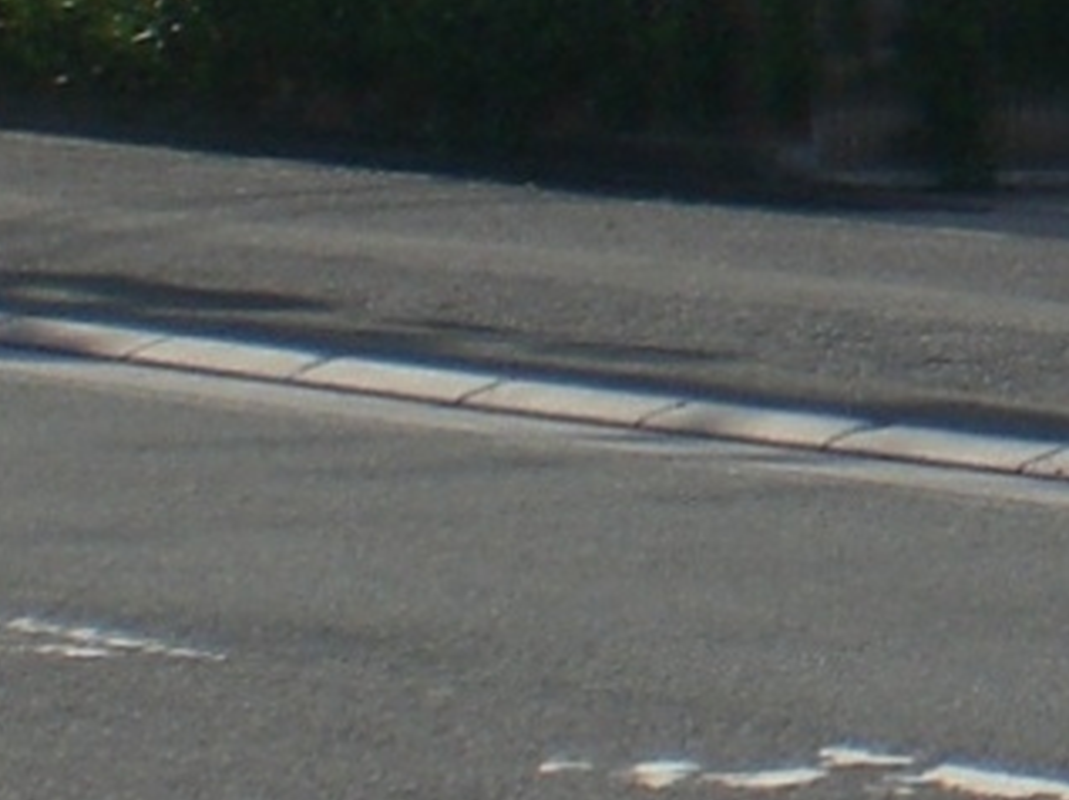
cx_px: 2735
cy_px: -724
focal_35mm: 240
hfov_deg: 7.6
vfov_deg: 6.0
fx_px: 7406
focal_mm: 6.3
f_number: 4.4
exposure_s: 1/500
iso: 50
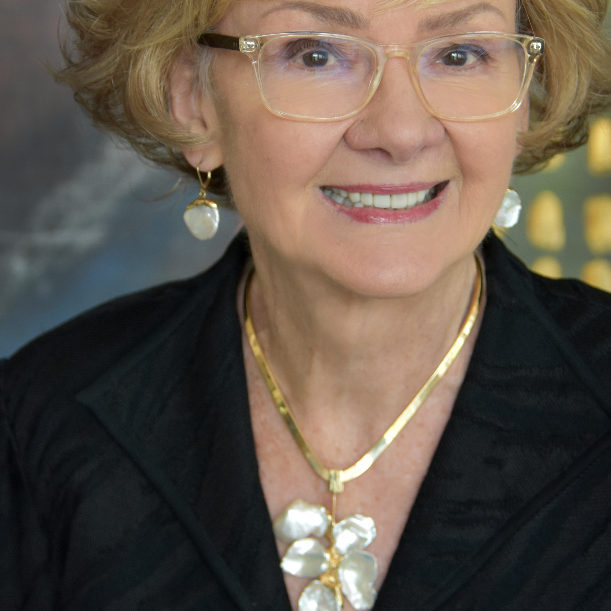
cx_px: 357
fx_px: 3155
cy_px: 239
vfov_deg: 11.1
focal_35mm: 158
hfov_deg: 11.1
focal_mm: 68
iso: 800
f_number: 5.6
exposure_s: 1/80
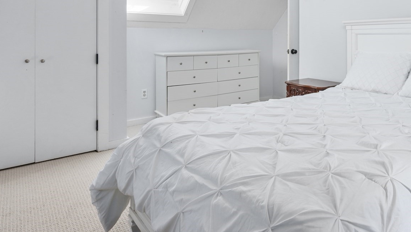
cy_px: 44
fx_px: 305
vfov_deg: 39.7
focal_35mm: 28
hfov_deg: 64.8
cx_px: 296
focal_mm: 15
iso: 320
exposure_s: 1/6
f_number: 8
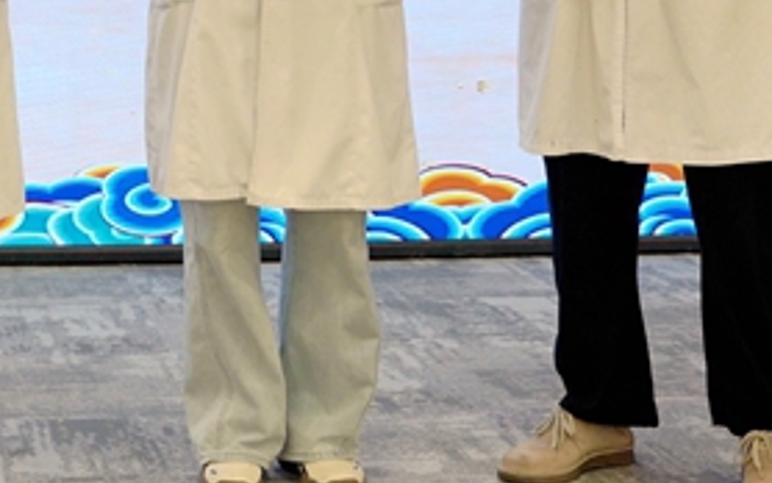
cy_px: -182
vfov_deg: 14.2
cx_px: -58
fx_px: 1838
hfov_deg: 22.5
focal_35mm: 87
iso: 1000
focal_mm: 29.8
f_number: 4
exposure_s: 1/160
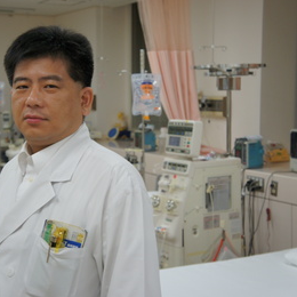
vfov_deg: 26.6
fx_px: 628
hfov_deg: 26.5
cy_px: 150
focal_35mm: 65
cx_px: 106
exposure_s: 1/80
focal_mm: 33
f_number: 4.5
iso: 500
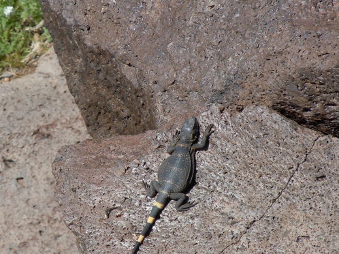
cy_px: 163
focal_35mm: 482
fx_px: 4718
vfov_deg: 3.1
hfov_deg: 4.1
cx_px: 148
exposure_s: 1/400
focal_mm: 54
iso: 100
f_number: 5.6
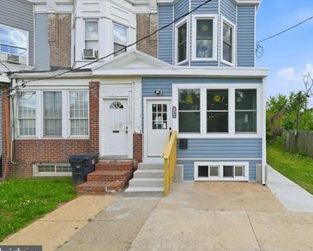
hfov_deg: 83.2
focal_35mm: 18
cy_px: 117
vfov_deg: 73.7
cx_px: 210
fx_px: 167
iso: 200
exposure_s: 1/250
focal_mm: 14
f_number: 8
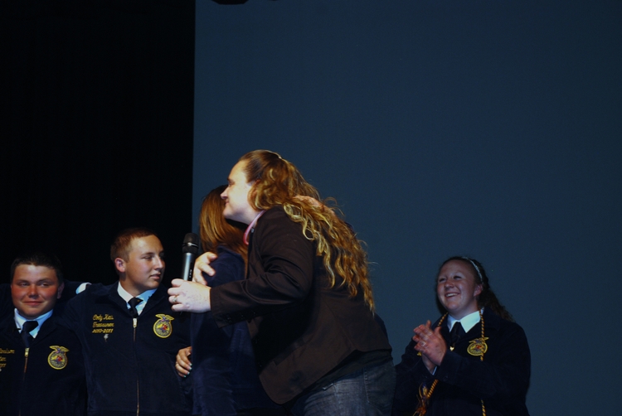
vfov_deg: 13.9
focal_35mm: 99
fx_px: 1712
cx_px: 311
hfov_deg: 20.6
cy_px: 208
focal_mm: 66
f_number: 5.3
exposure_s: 1/60
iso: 220
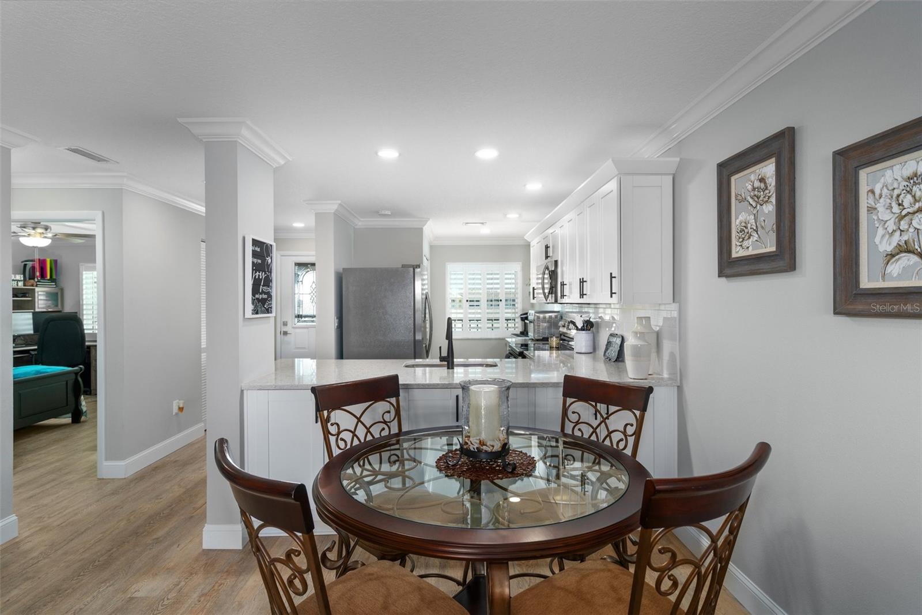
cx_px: 461
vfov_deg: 67.4
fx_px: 461
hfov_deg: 90.0
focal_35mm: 18
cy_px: 308
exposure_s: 1/4
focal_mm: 18
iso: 320
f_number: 8
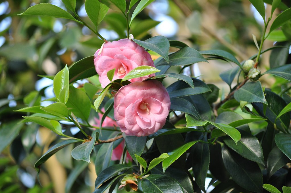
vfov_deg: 9.1
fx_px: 1211
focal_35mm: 150
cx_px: 146
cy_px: 96
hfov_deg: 13.7
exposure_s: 1/100
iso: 400
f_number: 5.6
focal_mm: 100
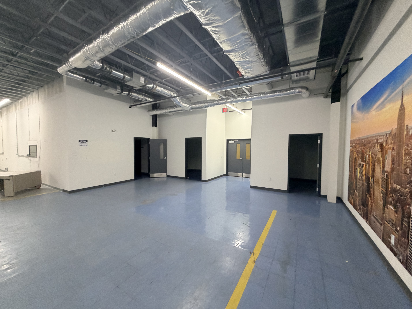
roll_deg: +0.8
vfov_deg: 85.7
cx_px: 206
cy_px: 154
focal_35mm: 14
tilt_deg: -1.6
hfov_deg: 102.1
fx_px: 167
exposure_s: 1/60
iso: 200
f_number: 2.2
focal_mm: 2.22
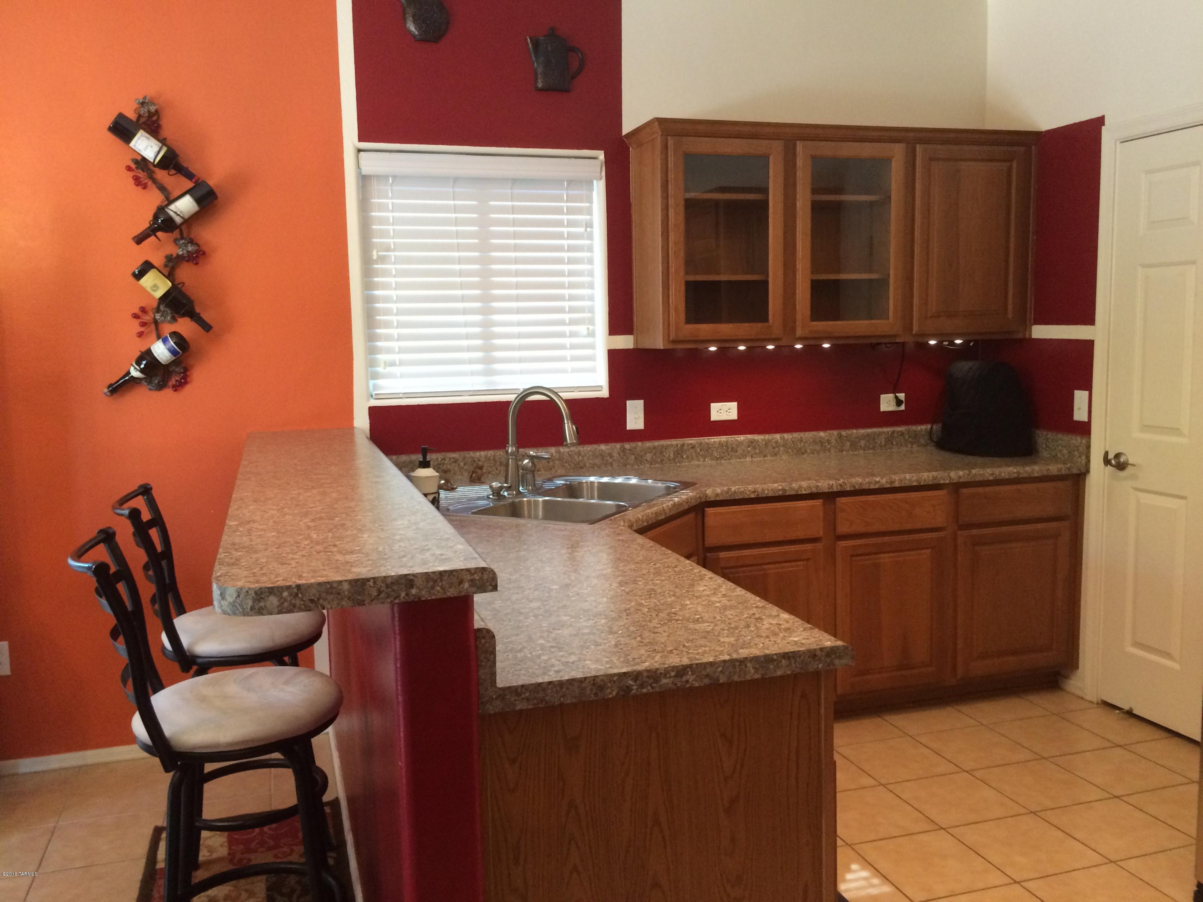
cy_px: 451
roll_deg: +2.0
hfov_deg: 61.7
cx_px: 602
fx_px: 1008
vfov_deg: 48.2
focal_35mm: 29
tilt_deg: -7.6
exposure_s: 1/30
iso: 200
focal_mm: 4.15
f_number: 2.2
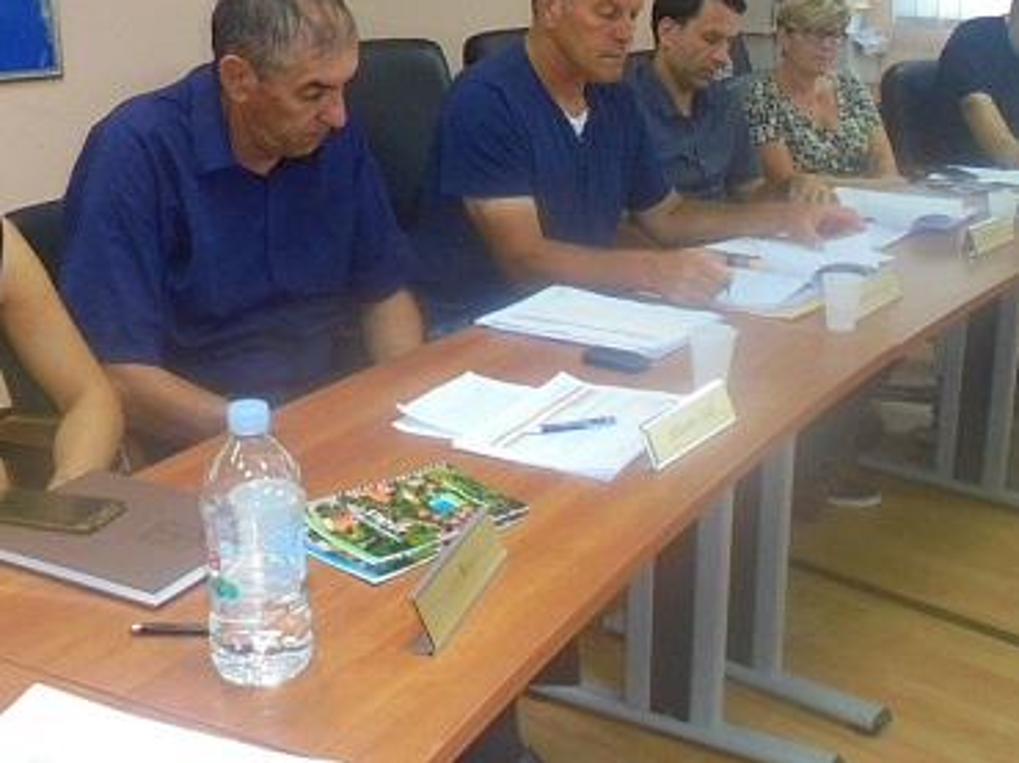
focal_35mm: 45
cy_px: 325
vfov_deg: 32.1
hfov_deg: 42.1
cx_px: 529
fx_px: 1324
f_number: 3.5
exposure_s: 1/30
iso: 400
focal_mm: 4.6
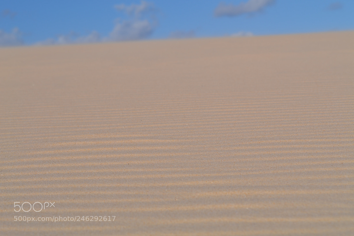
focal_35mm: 82
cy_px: 118
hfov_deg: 24.6
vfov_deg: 16.5
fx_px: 811
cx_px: 177
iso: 100
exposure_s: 1/400
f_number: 10
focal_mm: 55
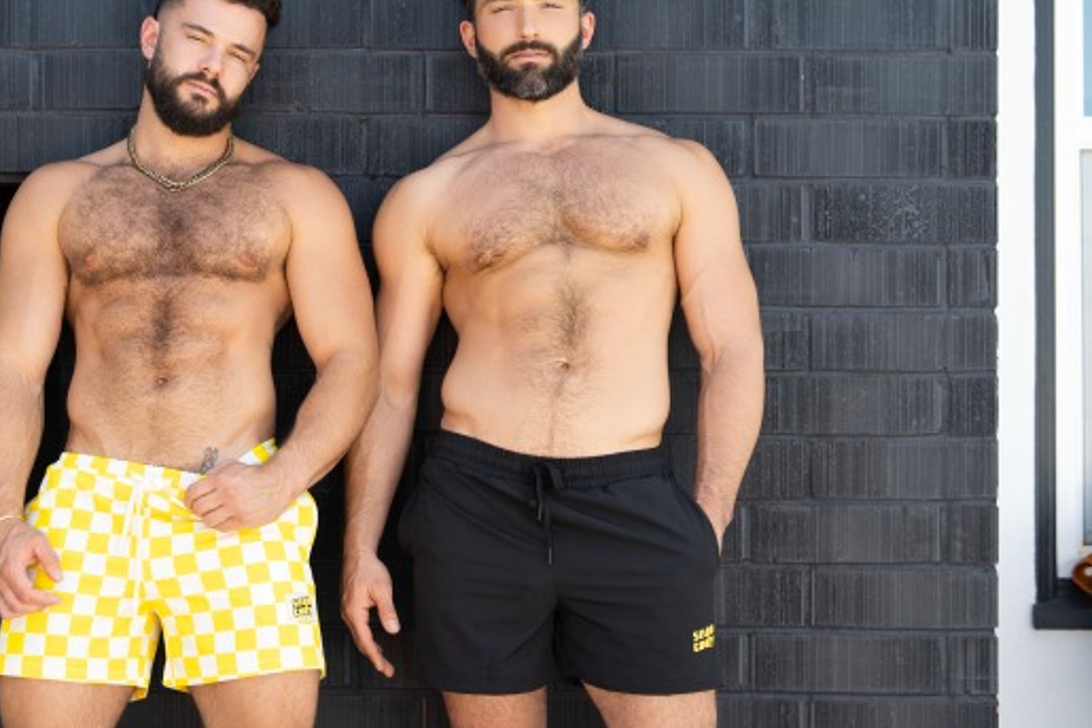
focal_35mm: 68
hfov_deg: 29.5
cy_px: 340
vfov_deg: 20.0
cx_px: 384
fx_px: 2062
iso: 800
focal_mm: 50
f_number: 1.8
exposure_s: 1/5000
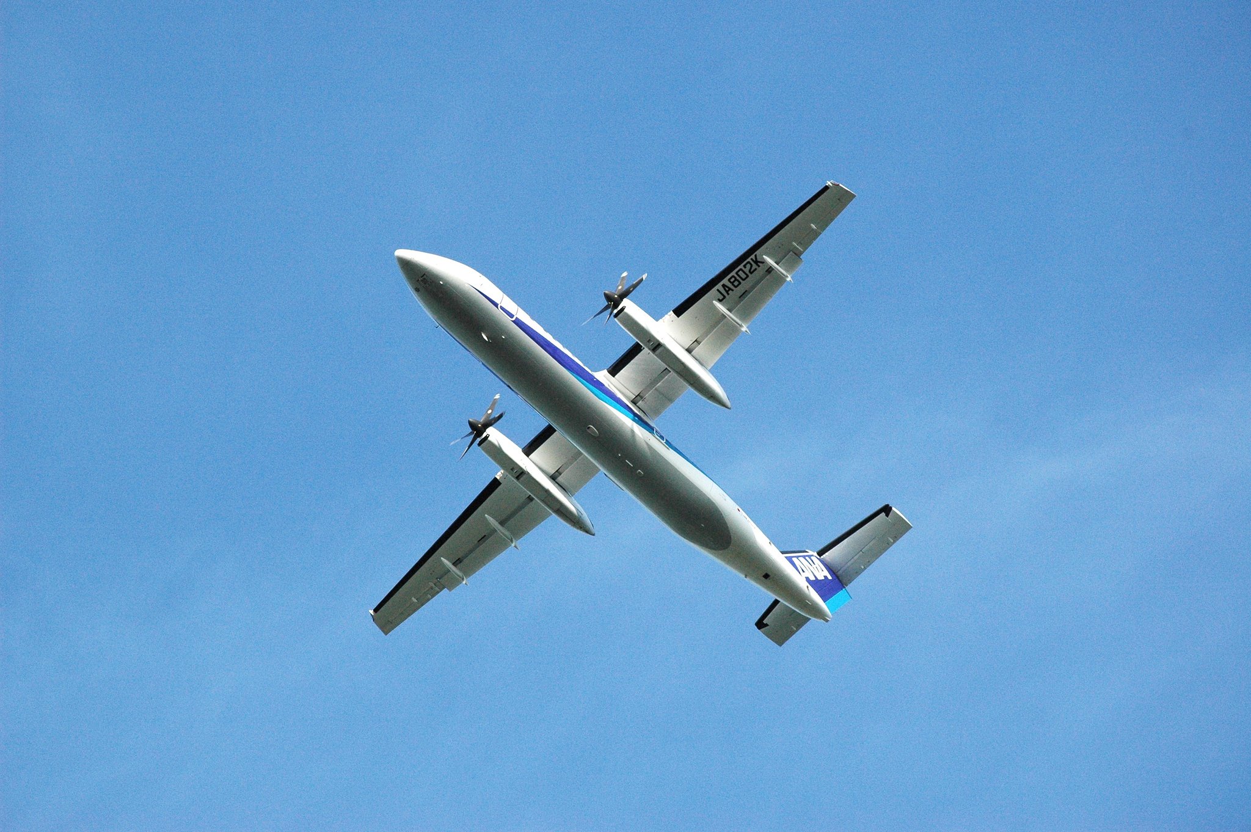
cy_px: 416
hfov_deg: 11.2
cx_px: 626
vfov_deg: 7.5
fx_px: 6354
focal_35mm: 183
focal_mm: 122
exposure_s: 1/1250
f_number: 9
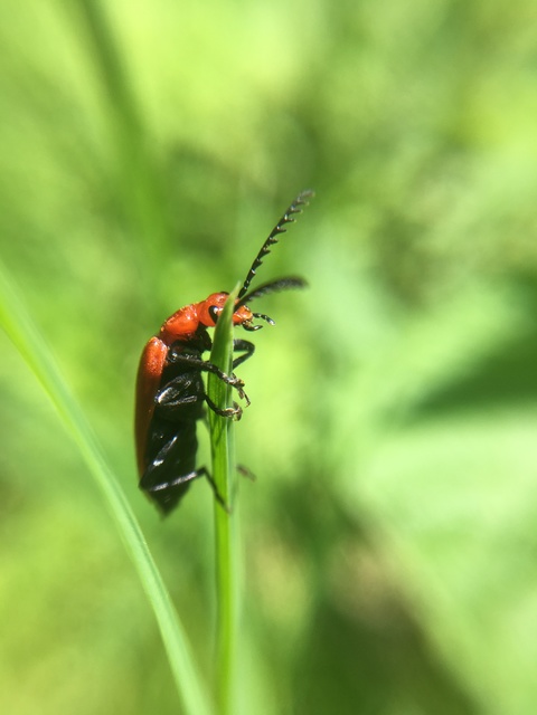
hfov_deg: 48.2
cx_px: 268
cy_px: 358
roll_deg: +5.6
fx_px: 600
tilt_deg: -27.6
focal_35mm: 29
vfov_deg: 61.7
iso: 25
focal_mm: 4.15
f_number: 2.2
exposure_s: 1/545
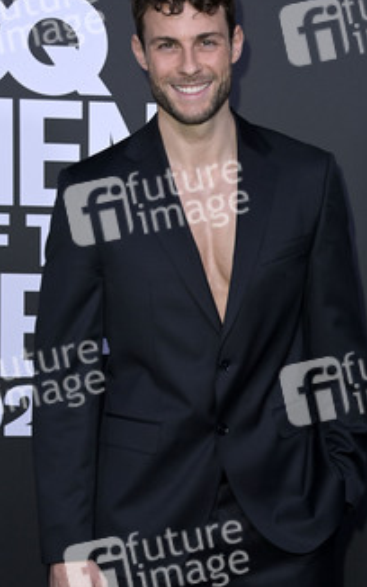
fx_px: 959
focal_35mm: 60
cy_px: 294
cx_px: 209
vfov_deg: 34.0
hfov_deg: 21.6
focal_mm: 48
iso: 1000
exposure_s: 1/250
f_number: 5.6
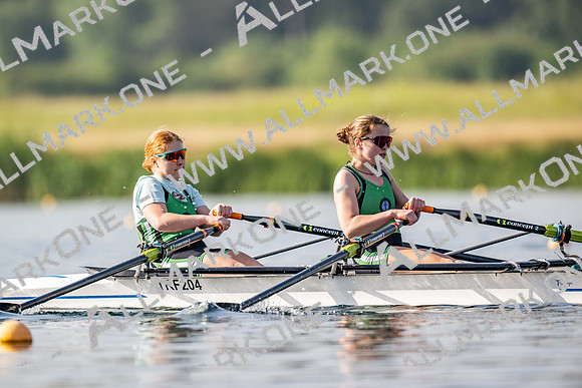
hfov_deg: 3.4
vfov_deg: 2.3
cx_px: 291
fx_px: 9702
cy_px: 194
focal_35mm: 600
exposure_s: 1/2500
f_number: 5
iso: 250
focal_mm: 600
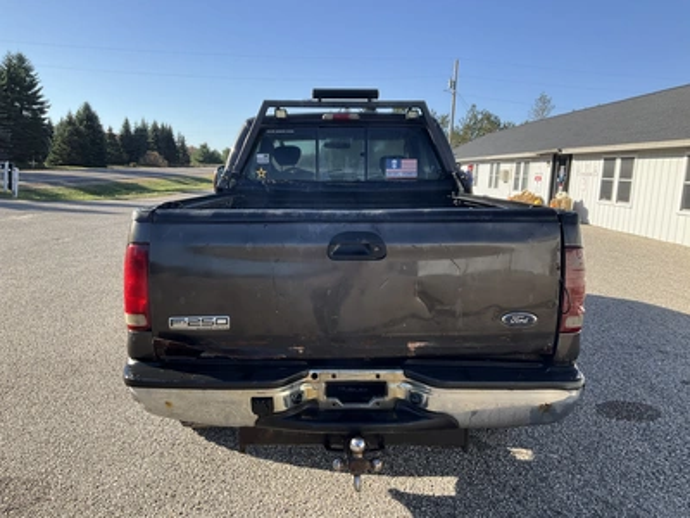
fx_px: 578
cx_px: 345
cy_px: 259
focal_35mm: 29
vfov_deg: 48.2
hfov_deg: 61.7
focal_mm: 3
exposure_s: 1/855
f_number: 1.8
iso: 25
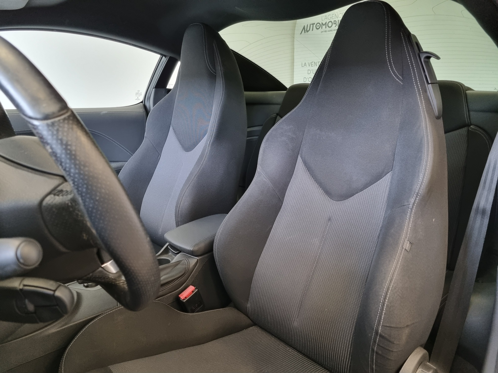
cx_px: 249
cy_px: 186
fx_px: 374
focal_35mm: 26
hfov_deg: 67.3
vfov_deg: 53.1
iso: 400
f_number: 1.8
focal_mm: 5.4
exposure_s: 1/50
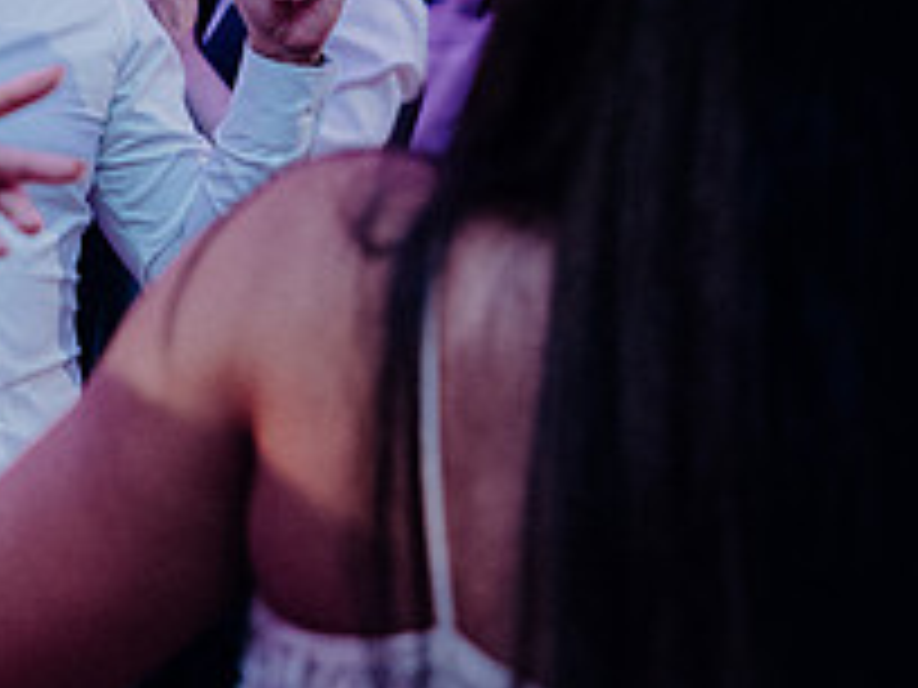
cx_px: -27
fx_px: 4270
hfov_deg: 12.1
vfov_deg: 9.2
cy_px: 137
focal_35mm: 161
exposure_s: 1/160
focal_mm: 59
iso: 3200
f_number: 3.5
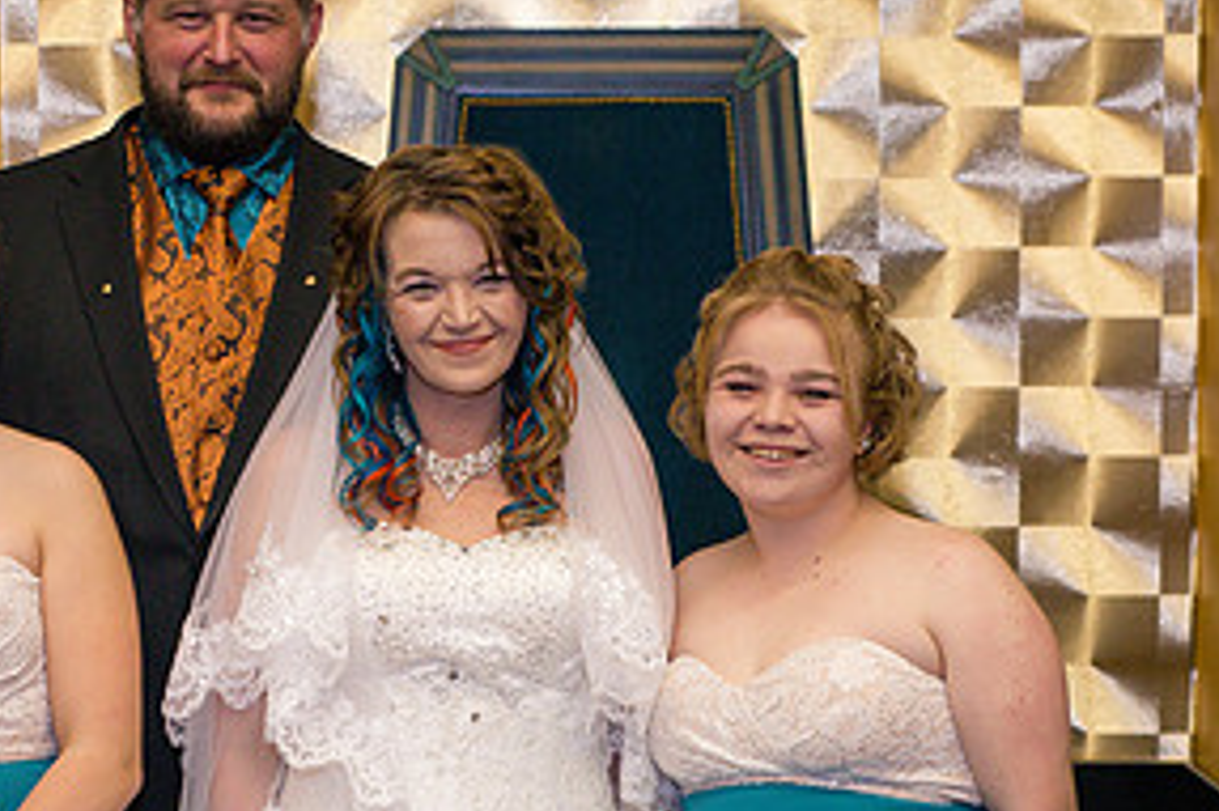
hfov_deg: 18.4
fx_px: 3756
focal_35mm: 111
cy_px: 597
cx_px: 400
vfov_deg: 12.3
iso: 800
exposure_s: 1/160
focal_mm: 50
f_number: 5
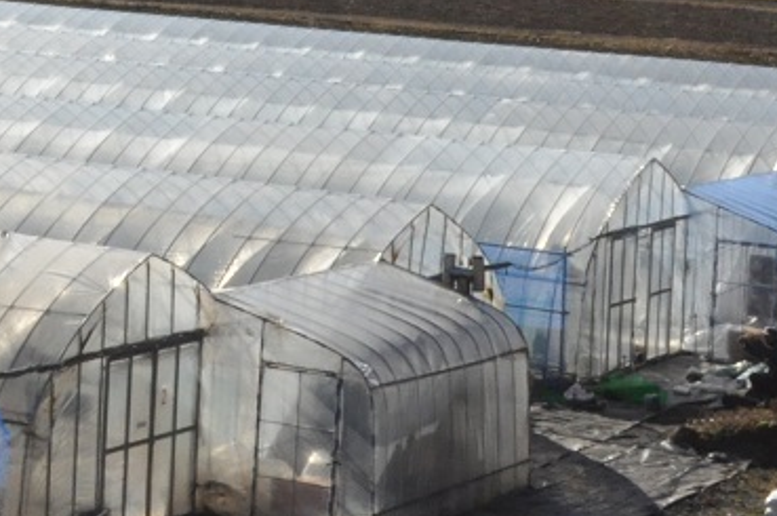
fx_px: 2931
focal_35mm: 136
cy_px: -18
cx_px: -235
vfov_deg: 10.0
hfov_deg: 14.5
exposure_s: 1/200
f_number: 29
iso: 1000
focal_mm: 26
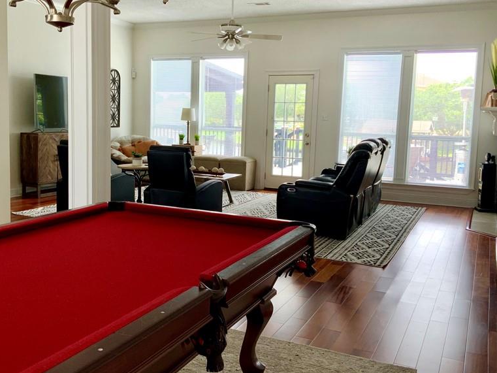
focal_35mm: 39
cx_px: 205
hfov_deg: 47.6
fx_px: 560
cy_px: 178
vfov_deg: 36.8
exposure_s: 1/122
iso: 25
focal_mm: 3
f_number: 1.8
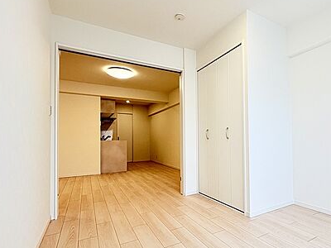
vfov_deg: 63.3
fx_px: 201
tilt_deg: +1.2
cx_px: 223
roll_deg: +0.8
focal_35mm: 21
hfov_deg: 76.2
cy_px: 135
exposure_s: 1/99
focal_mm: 2.22
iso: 40
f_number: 2.2
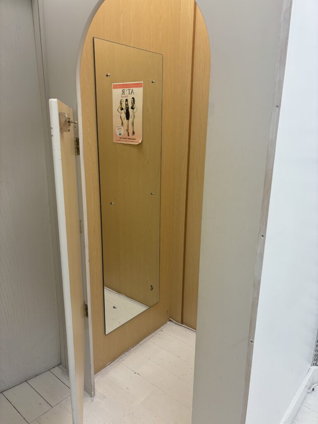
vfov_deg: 67.3
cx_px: 159
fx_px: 318
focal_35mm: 26
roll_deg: -2.3
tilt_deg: -15.8
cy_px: 212
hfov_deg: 53.1
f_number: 1.6
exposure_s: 1/100
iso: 64
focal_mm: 5.96
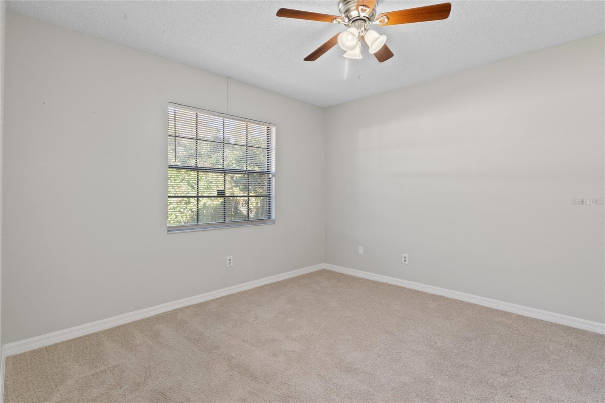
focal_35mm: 16
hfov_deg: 95.0
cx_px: 302
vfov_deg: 72.0
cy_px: 202
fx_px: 277
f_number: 8
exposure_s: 1/1.67
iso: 320
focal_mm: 11
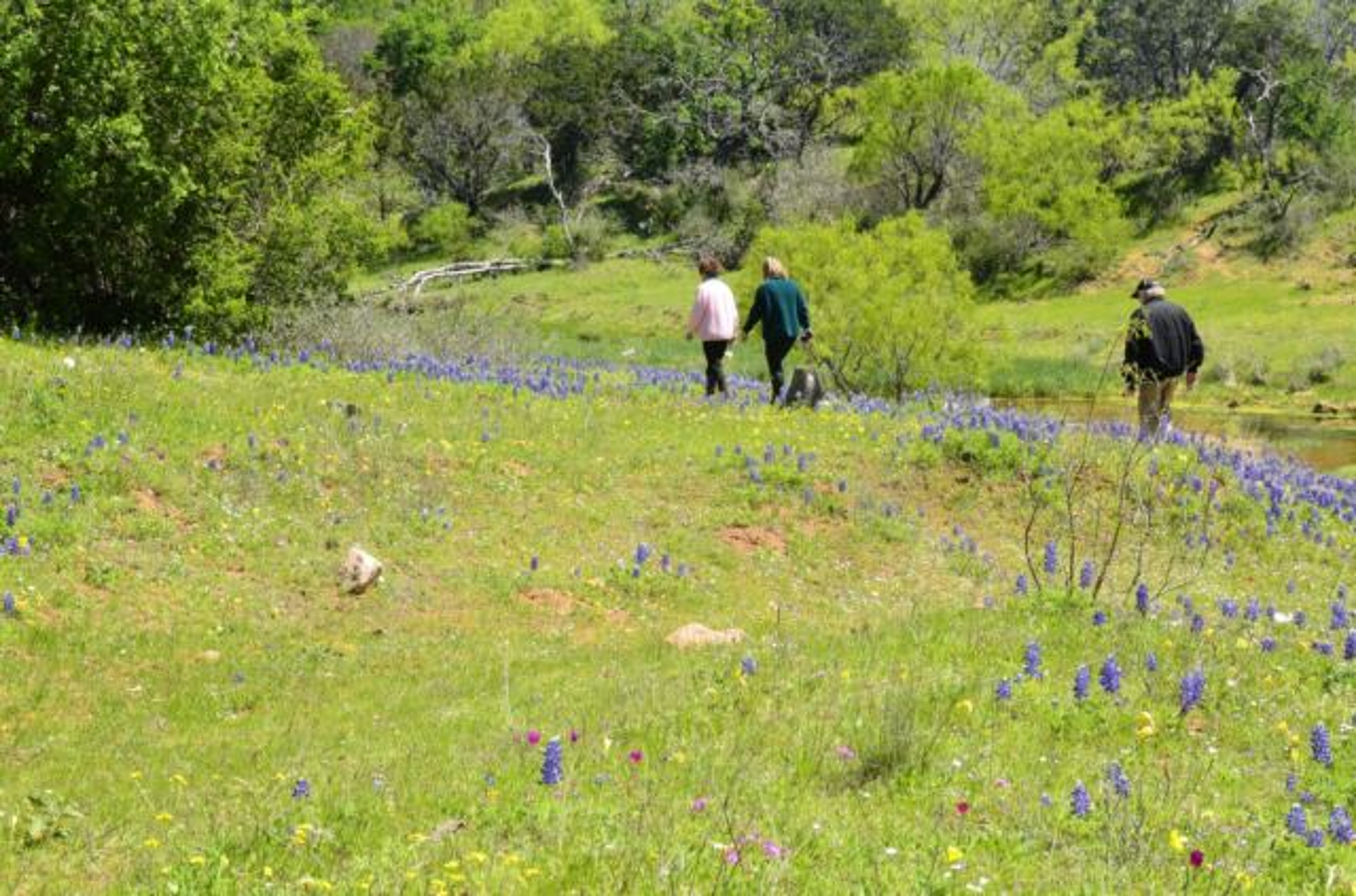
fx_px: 2817
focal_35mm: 75
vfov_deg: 18.1
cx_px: 678
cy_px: 448
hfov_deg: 27.1
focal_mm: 50
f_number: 16
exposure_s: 1/100
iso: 200
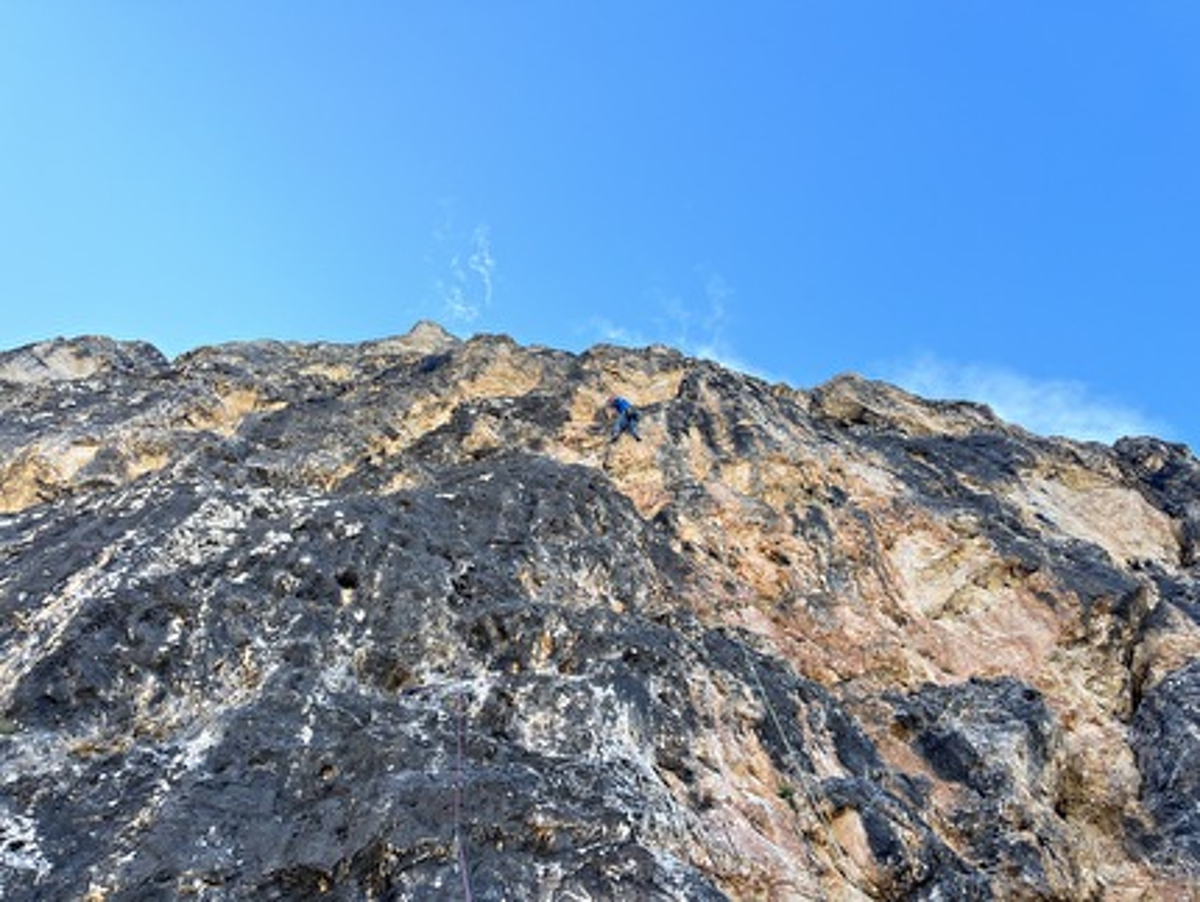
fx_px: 902
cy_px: 451
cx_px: 600
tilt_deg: +71.6
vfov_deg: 53.1
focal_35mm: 26
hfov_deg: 67.3
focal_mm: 5.1
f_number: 1.6
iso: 50
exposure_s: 1/397
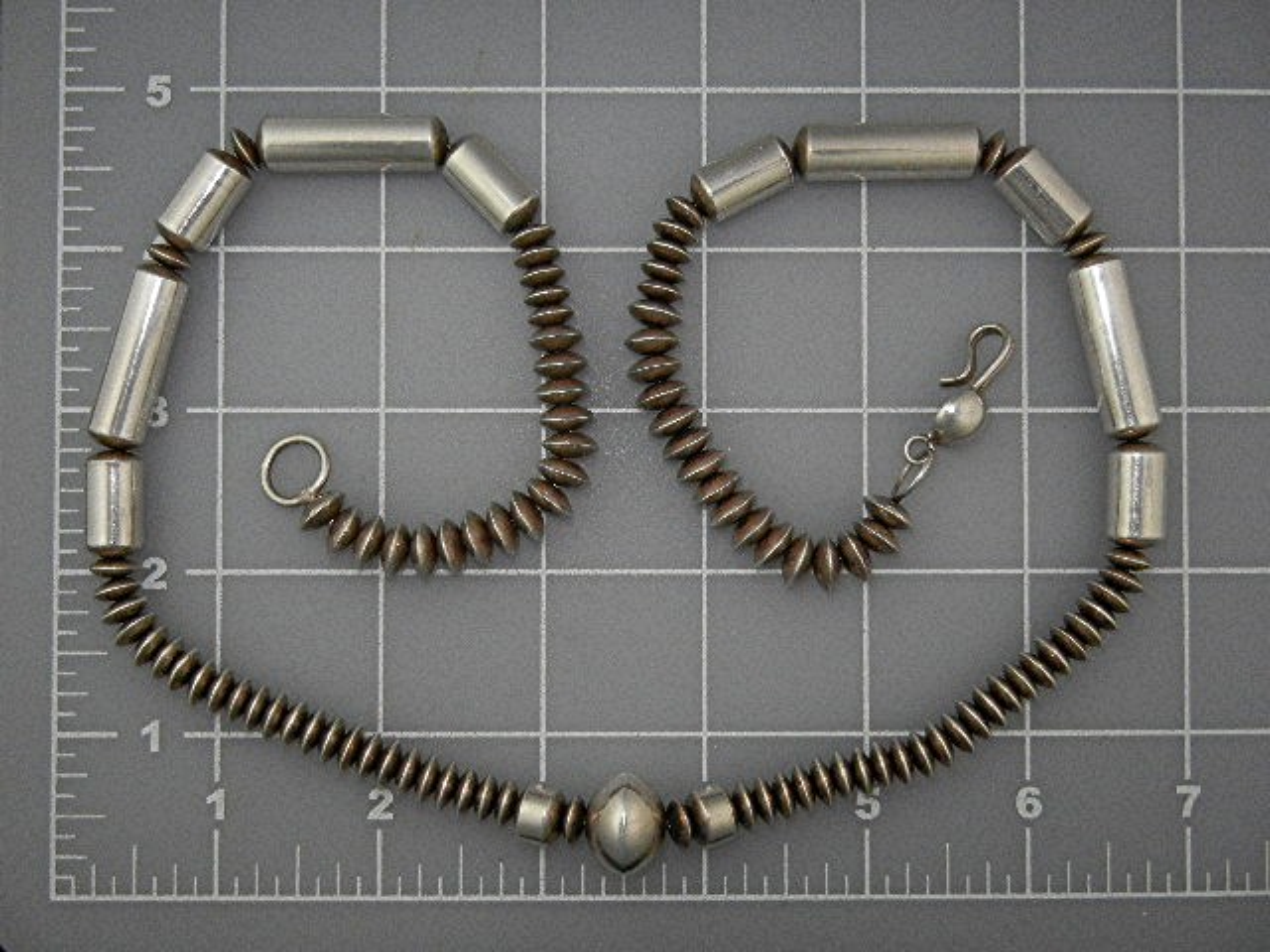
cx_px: 635
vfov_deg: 41.8
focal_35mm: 34
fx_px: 1247
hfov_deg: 54.0
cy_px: 476
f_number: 7.2
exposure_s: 1/30
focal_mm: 6.2
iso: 800
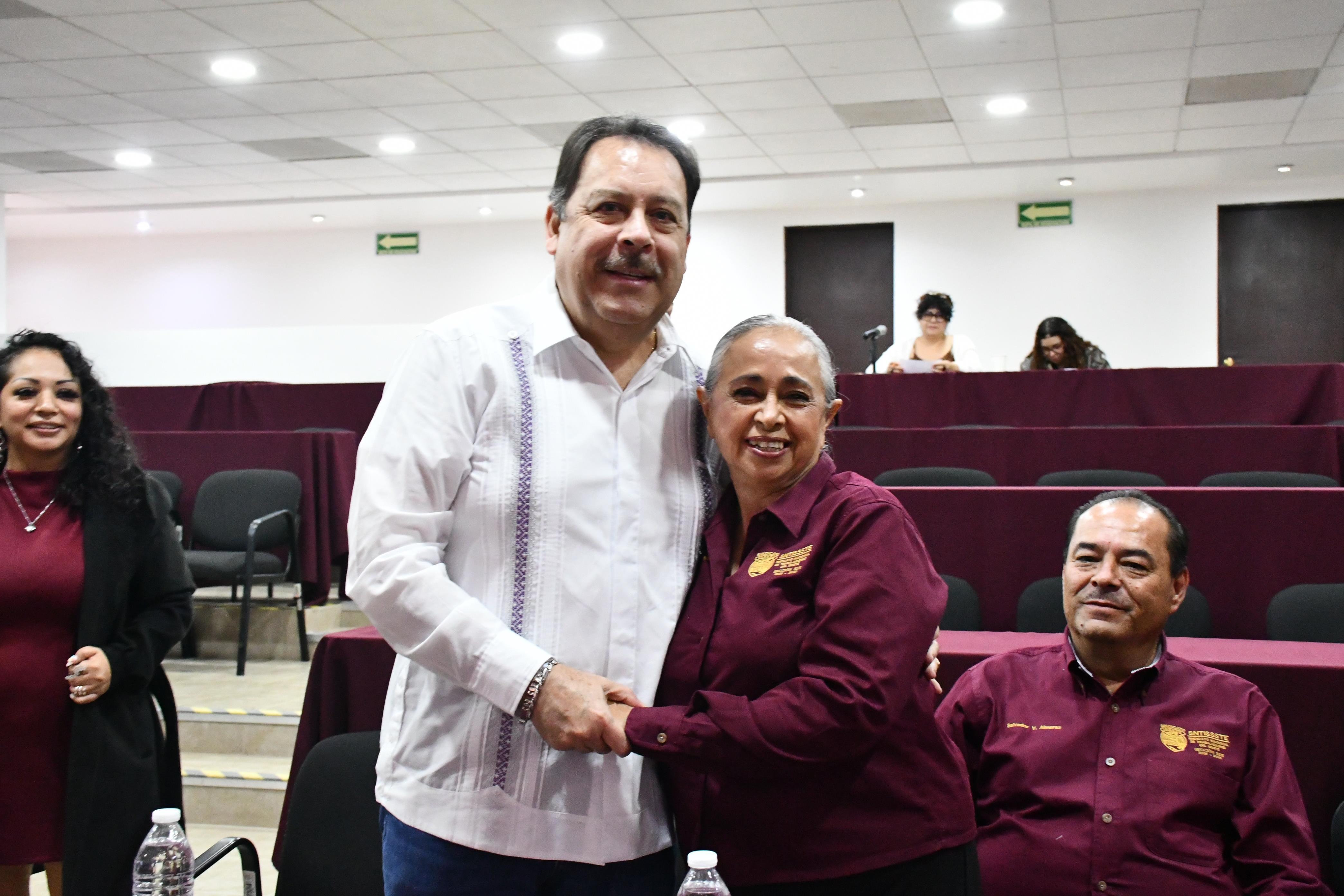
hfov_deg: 49.6
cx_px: 672
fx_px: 1456
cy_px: 448
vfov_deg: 34.2
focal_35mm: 39
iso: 7200
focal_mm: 26
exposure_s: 1/60
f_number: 6.3
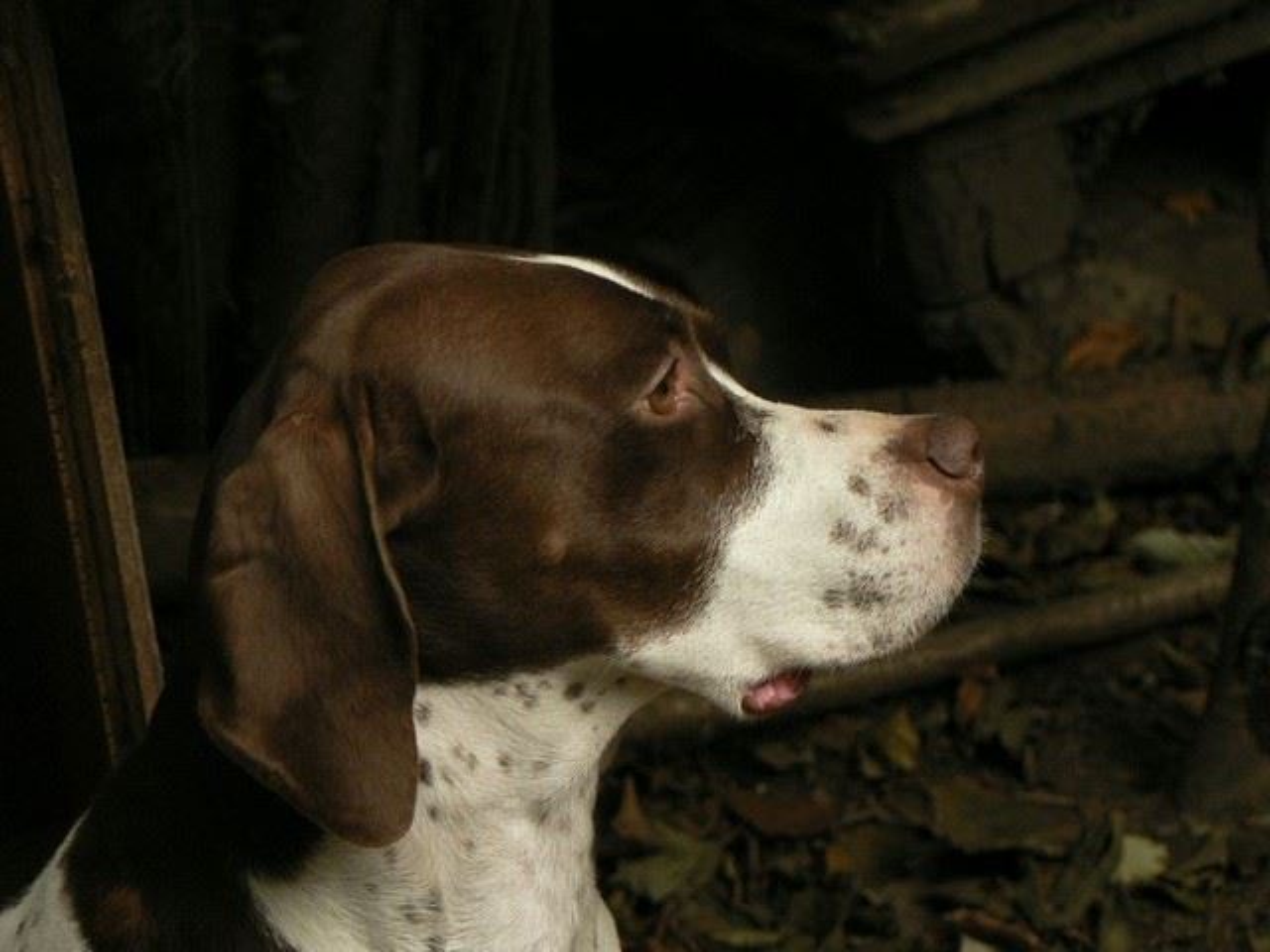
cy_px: 476
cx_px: 635
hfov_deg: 11.8
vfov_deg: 8.8
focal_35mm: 168
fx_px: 6164
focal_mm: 28
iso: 200
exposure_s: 1/160
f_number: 3.3
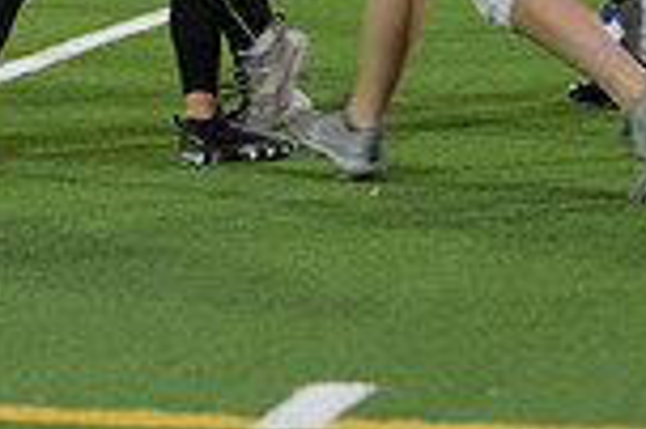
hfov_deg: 4.0
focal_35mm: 515
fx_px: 9231
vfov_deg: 2.7
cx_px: 94
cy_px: -172
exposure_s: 1/200
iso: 500
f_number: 2.8
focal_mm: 135
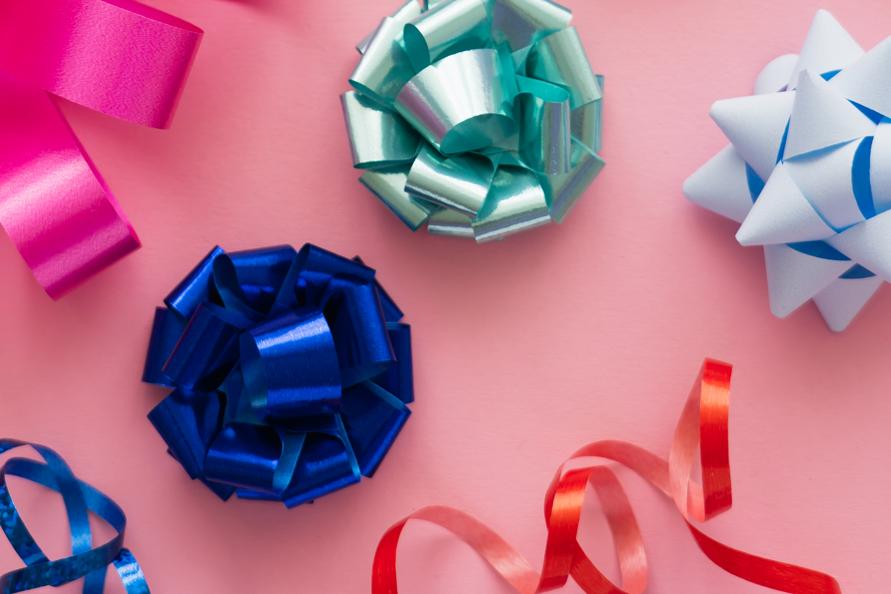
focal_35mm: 107
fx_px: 2648
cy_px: -4
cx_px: 272
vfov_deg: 12.6
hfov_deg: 19.0
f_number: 4
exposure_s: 1/160
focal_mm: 51
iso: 320
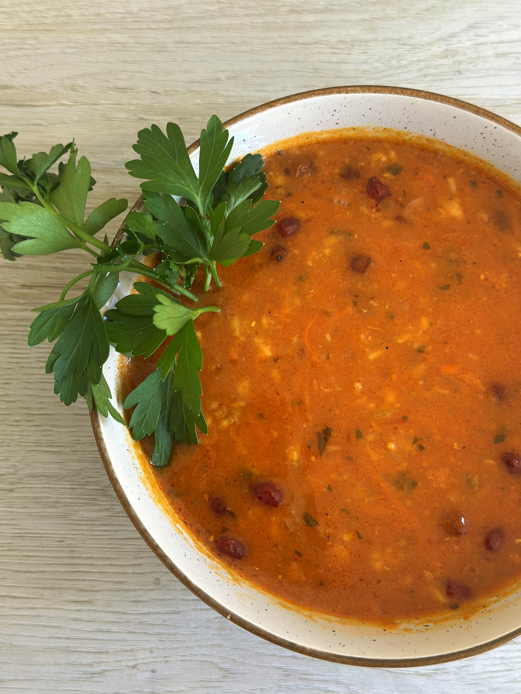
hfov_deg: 30.3
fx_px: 963
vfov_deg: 39.7
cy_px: 347
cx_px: 260
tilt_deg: -83.9
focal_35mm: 48
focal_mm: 6.86
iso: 125
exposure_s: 1/72
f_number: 1.78
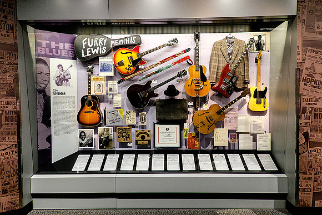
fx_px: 277
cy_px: 108
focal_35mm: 31
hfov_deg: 60.3
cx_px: 161
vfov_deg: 42.3
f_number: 3.2
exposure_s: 1/40
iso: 1600
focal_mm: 20.5
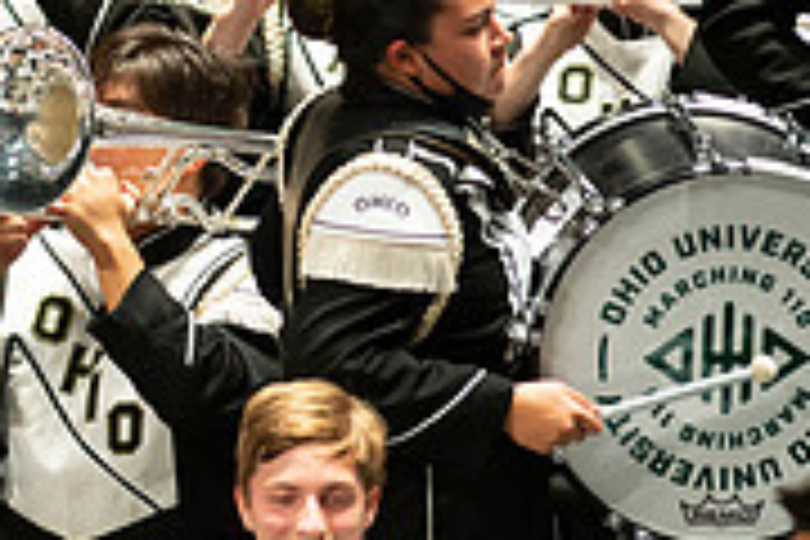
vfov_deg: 1.4
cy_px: 148
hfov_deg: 2.1
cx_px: -378
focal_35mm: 967
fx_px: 21756
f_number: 2.8
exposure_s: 1/500
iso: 3200
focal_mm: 300
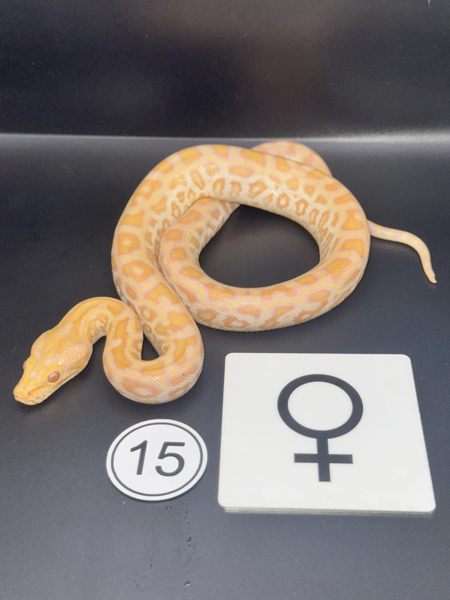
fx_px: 832
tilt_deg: -43.0
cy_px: 300
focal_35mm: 48
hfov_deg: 30.3
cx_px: 225
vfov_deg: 39.7
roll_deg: +3.4
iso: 50
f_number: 1.78
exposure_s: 1/187
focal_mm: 6.76
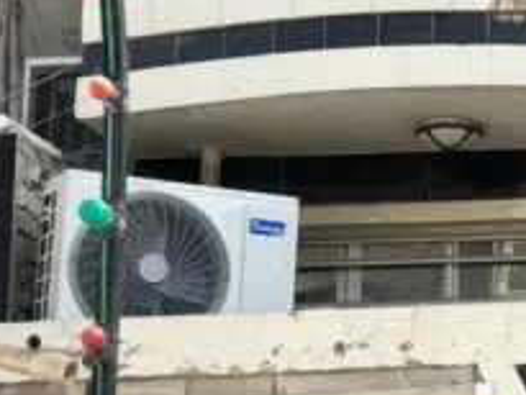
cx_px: 759
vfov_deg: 19.7
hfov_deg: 22.1
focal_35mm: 75
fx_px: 1140
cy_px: 180
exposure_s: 1/1311
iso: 80
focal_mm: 6.76
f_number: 1.78
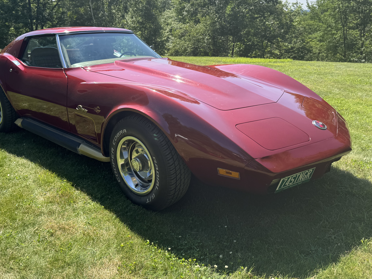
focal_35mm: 30
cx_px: 166
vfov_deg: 46.5
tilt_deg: -13.7
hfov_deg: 59.8
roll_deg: +3.6
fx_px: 322
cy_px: 110
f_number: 1.78
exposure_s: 1/1637
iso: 80
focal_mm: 6.76
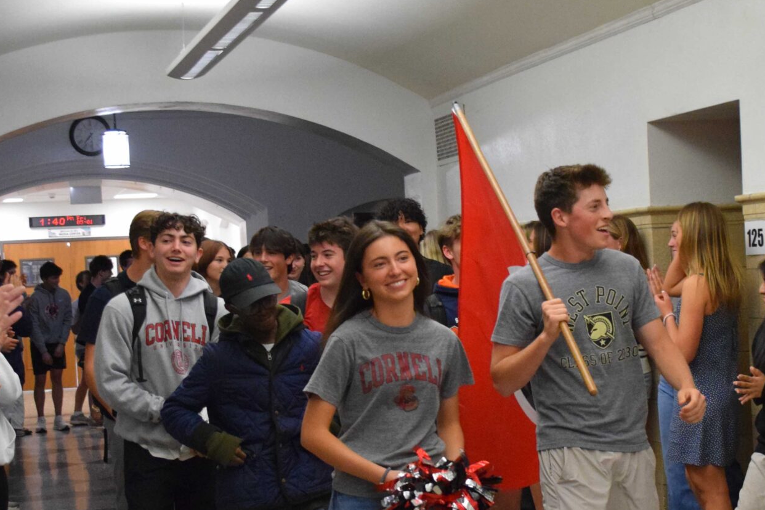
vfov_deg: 19.9
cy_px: 365
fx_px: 1445
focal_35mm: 68
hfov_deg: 29.5
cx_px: 476
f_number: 3.8
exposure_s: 1/250
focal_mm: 22
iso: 3200
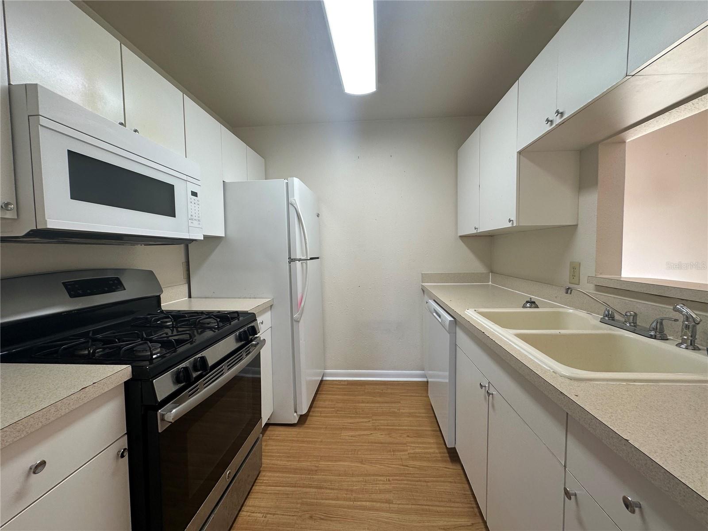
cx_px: 354
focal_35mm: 14
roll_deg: +1.1
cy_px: 266
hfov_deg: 102.1
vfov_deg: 85.7
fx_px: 286
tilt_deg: -3.4
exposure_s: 1/120
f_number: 2.2
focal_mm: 2.22
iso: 80
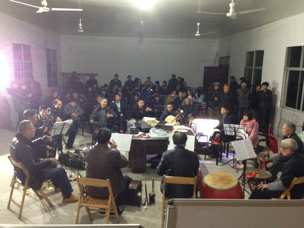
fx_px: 290
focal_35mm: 33
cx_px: 152
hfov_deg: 55.4
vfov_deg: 42.9
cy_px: 114
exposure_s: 1/15
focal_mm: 4.12
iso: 400
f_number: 2.4
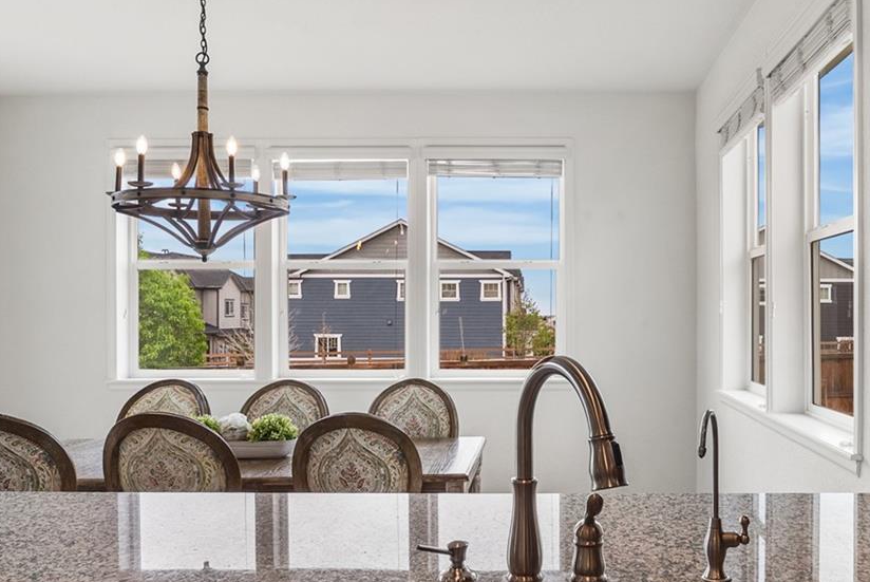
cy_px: 307
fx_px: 798
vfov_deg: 40.0
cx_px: 550
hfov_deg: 56.4
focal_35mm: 33
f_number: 8
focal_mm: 17
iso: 200
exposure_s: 1/200
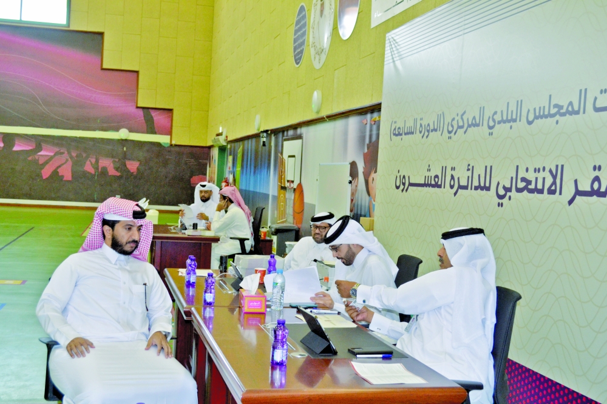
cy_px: 202
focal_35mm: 48
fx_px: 809
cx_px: 304
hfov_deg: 41.1
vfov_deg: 28.1
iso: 1100
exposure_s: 1/60
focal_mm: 32
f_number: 4.8
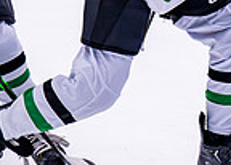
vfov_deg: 4.3
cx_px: 314
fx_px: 2212
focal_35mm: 337
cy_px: -3
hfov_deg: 5.9
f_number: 2.8
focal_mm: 70
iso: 2500
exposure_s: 1/1250
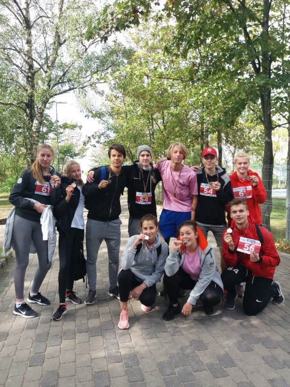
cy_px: 194
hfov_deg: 49.7
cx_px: 145
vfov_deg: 63.4
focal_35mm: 28
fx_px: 313
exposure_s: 1/352
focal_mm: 3.7
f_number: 1.9
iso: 64
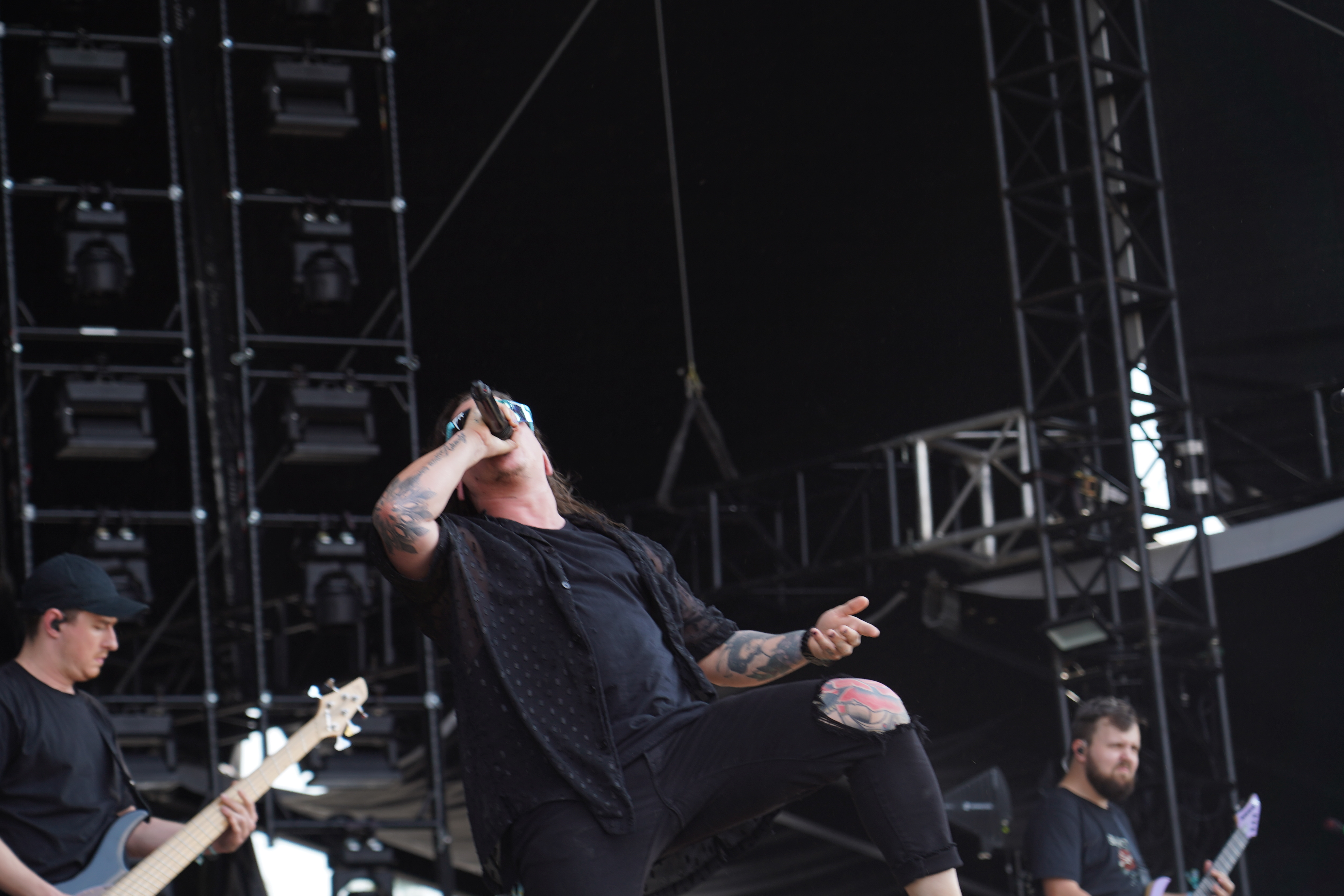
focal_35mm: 125
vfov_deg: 11.0
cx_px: 614
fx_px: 4666
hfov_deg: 16.4
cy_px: 507
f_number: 4.5
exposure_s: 1/160
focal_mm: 105
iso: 100
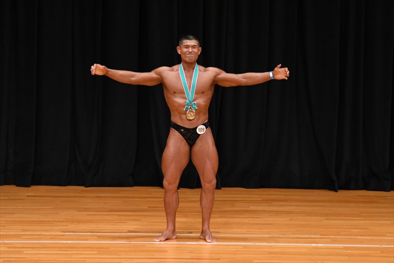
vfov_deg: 5.1
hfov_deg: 7.6
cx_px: 197
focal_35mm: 270
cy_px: 132
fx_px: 2954
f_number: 5.6
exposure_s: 1/400
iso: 3200
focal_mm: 180
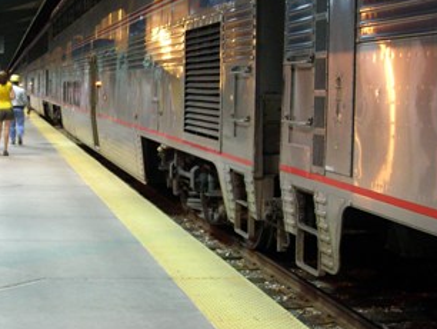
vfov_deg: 23.6
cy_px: 121
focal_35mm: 62
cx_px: 100
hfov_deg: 30.6
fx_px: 783
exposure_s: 1/4
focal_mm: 6.3
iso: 184
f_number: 3.2
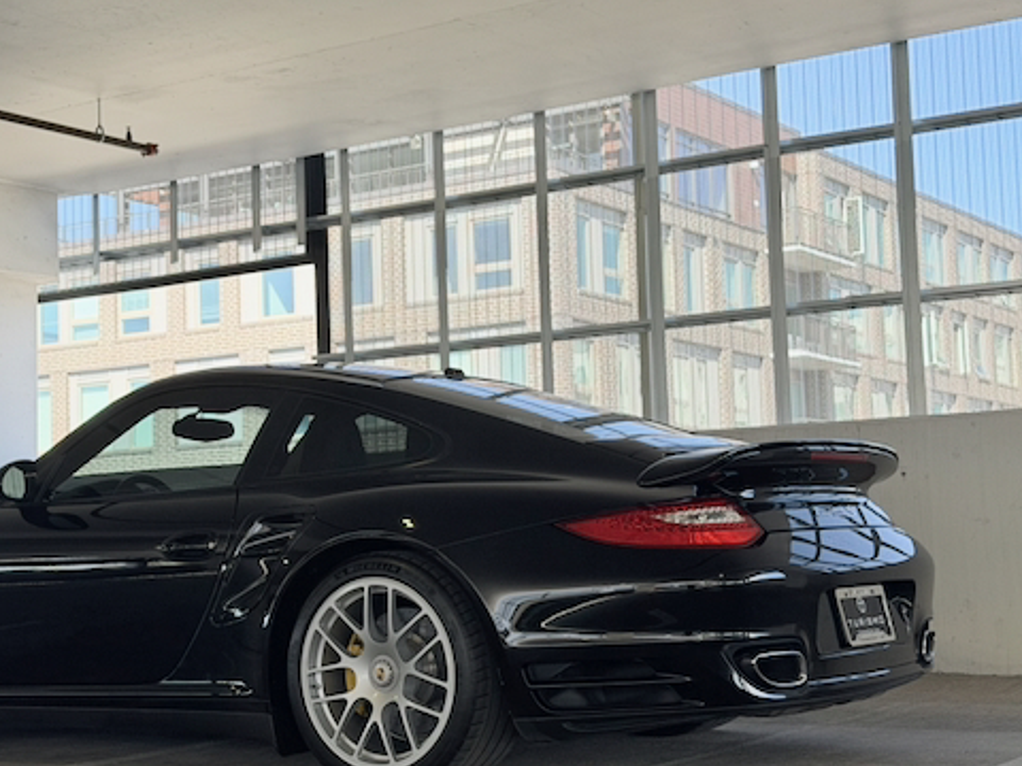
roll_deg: +1.5
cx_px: 347
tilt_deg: +5.0
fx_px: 1890
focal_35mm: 64
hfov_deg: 30.1
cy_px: 379
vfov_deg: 22.9
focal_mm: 6.76
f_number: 1.78
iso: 80
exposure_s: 1/794
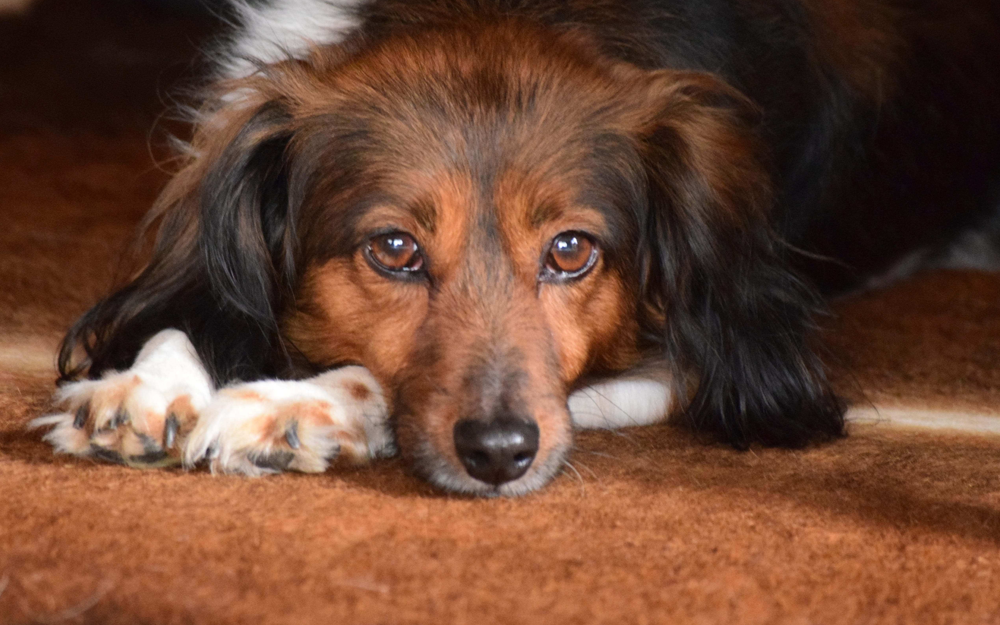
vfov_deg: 3.6
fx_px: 9865
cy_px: 295
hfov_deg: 5.8
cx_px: 465
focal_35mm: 362
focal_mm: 200
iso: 6400
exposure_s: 1/60
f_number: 5.6
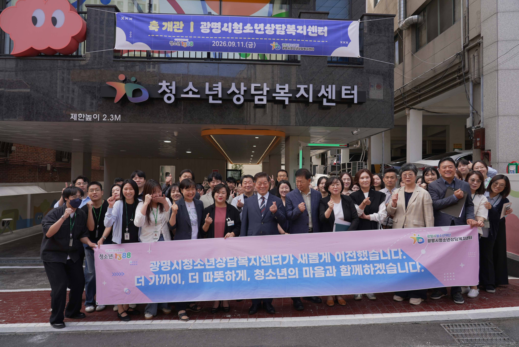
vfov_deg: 53.2
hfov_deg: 73.7
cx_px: 260
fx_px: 346
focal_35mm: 24
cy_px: 174
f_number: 5.6
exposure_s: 1/100
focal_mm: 24
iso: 100
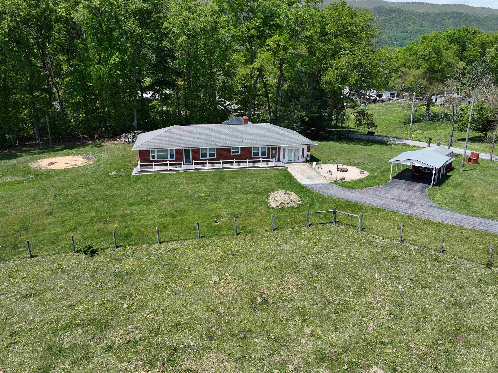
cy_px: 186
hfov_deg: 71.6
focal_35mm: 24
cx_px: 249
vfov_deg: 56.8
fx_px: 345
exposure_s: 1/1600
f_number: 2.8
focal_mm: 12.29
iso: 100
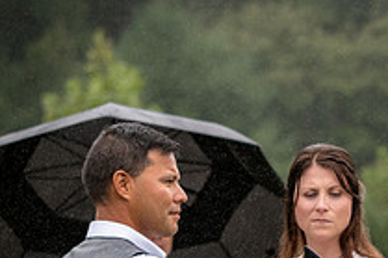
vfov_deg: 4.1
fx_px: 3586
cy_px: 316
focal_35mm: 333
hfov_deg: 6.2
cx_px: 384
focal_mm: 80
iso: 1100
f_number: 2.8
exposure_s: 1/8000
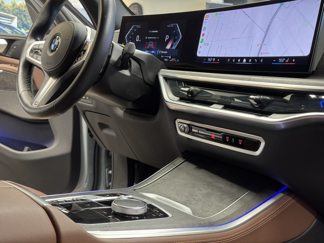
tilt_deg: -10.4
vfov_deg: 30.3
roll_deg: -0.8
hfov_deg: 39.7
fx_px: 449
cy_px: 122
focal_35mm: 48
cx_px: 162
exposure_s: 1/35
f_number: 1.78
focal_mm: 6.76
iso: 320
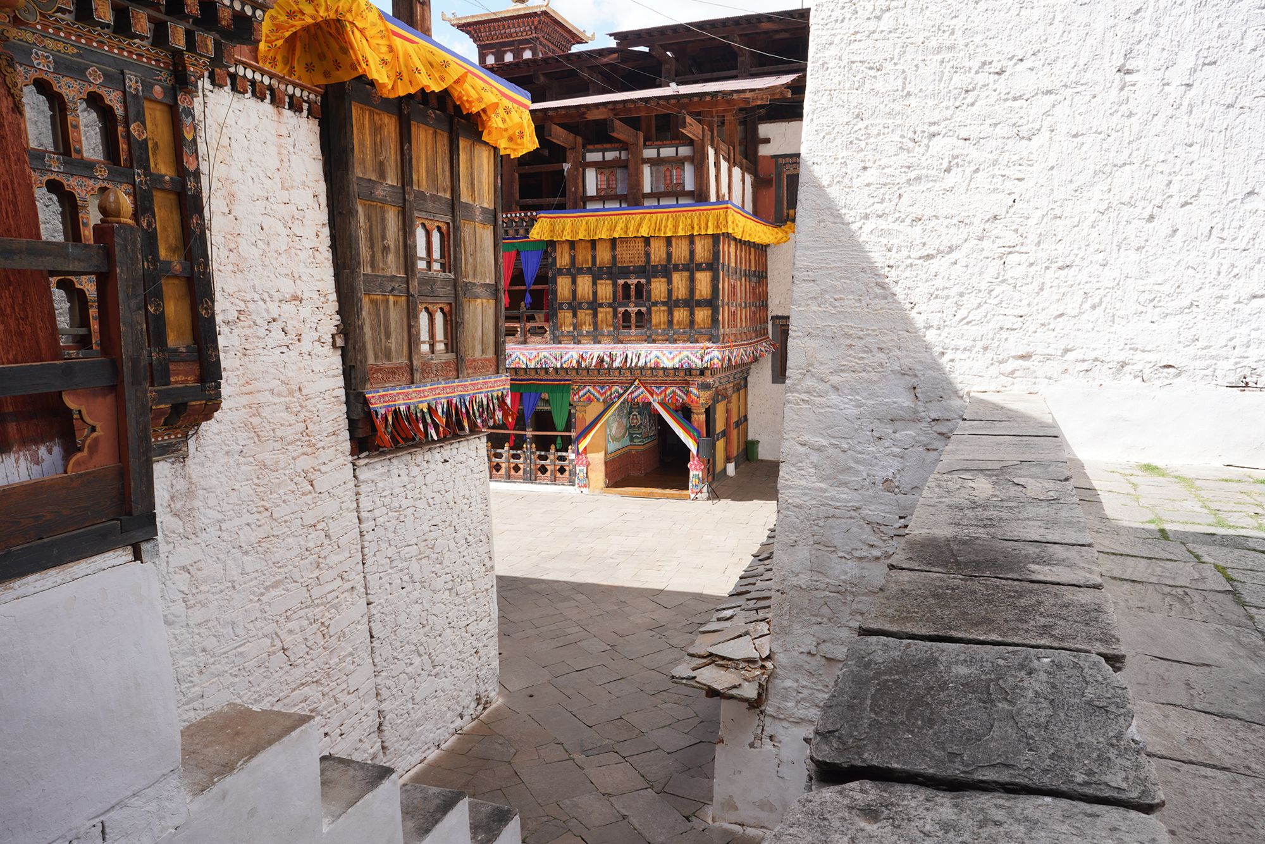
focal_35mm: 24
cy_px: 422
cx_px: 632
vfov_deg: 53.1
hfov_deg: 73.7
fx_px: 843
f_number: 9
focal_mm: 24
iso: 100
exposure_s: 1/100
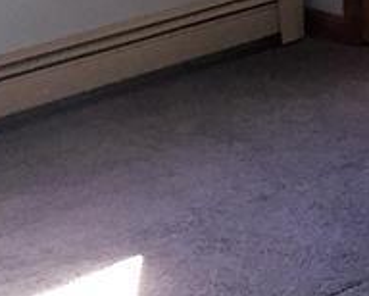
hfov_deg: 12.7
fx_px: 1651
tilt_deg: -13.7
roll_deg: +1.7
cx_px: 252
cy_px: -100
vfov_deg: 10.0
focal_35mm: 151
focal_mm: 4.15
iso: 40
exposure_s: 1/30
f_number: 2.2
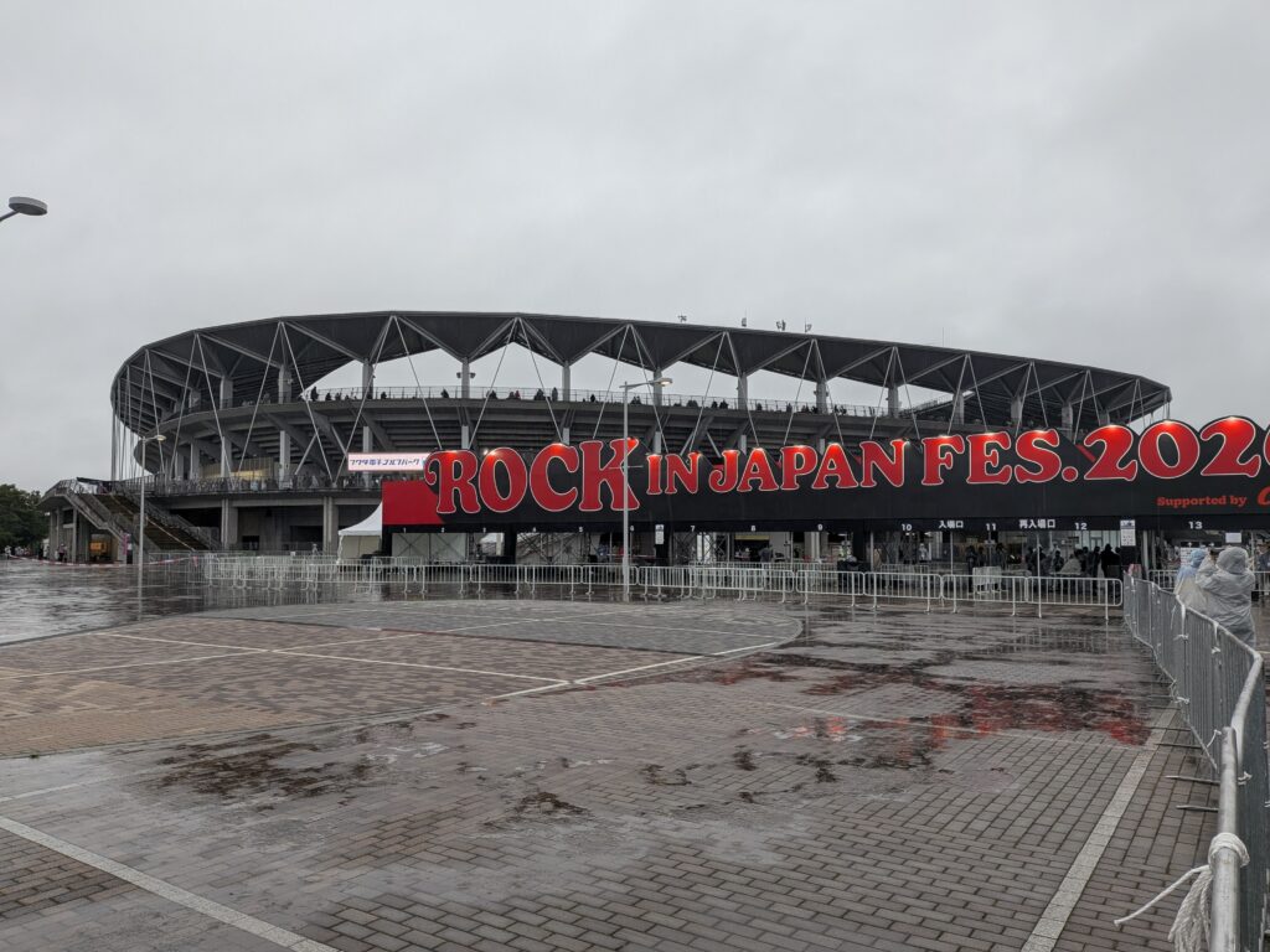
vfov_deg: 56.8
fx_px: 881
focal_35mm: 24
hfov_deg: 71.6
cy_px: 476
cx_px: 635
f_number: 1.7
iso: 28
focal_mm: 4.53
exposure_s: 1/598
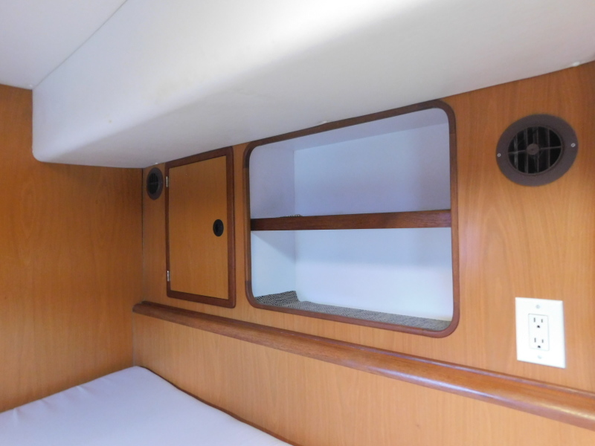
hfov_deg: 73.9
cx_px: 298
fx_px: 395
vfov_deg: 58.9
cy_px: 223
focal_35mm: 23
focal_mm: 4
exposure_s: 1/8
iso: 500
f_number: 3
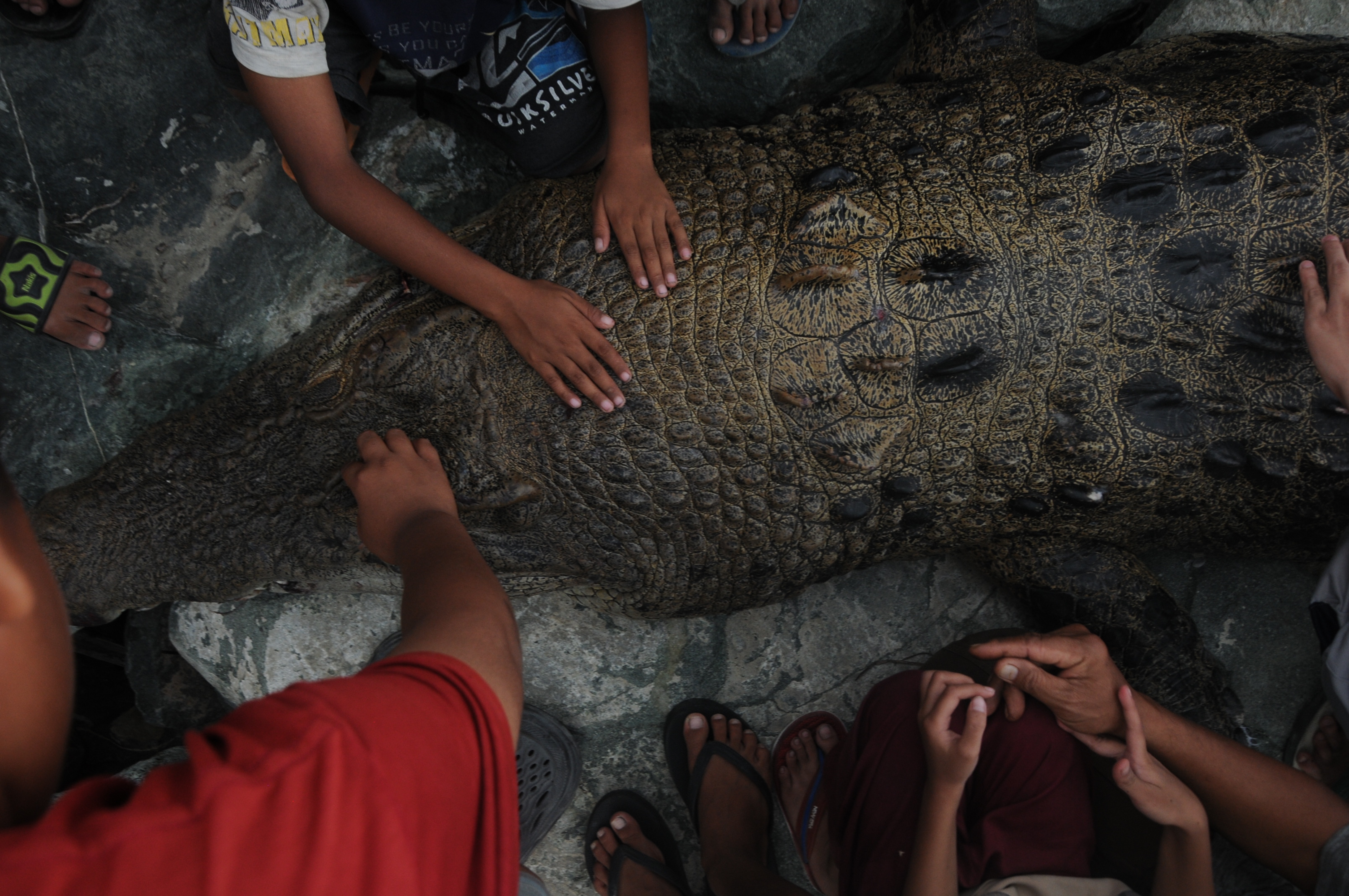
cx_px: 674
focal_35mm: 27
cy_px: 448
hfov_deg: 67.4
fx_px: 1011
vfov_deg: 47.8
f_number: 5.6
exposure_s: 1/160
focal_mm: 18
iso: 320
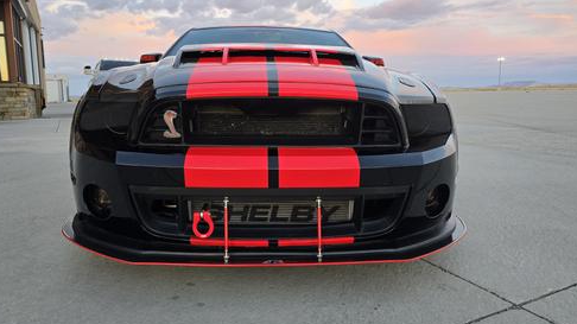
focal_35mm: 26
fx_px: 398
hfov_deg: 71.9
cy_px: 147
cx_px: 284
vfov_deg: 44.3
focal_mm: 6.3
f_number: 1.7
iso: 200
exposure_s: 1/180
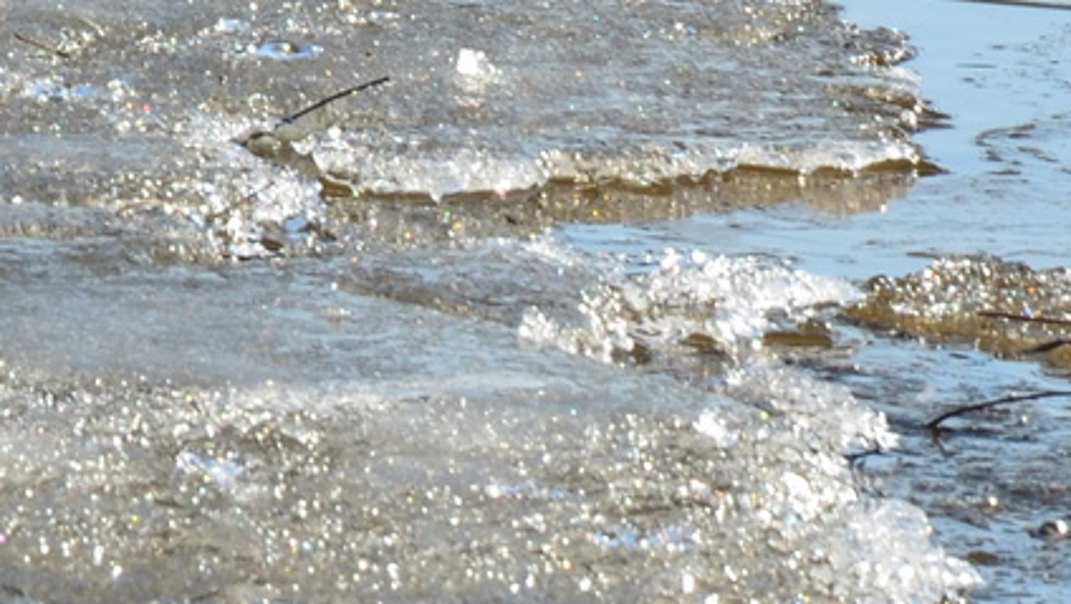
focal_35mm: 698
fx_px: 19838
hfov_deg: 3.1
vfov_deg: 1.7
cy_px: -498
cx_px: -821
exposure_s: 1/125
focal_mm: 105
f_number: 11
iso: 140
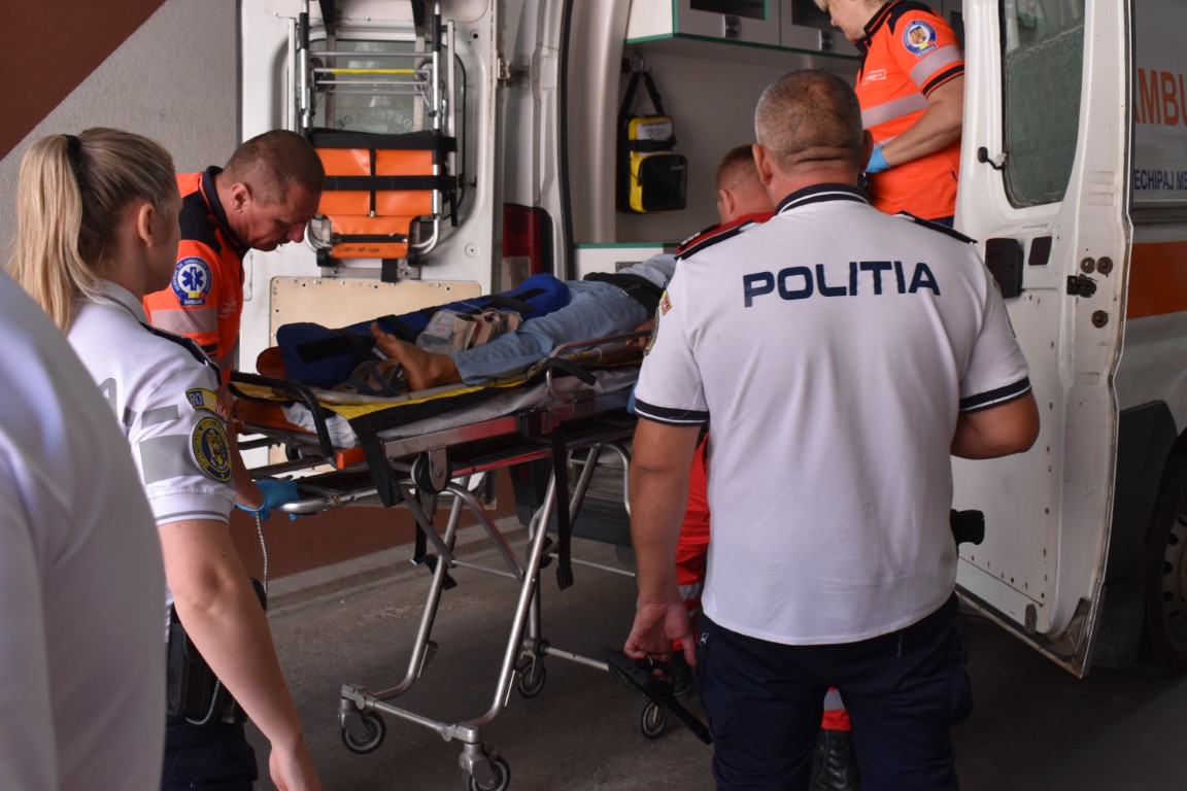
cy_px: 396
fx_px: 1385
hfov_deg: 46.4
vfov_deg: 31.9
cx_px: 594
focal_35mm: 42
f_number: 6.3
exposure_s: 1/160
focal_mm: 28
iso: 400
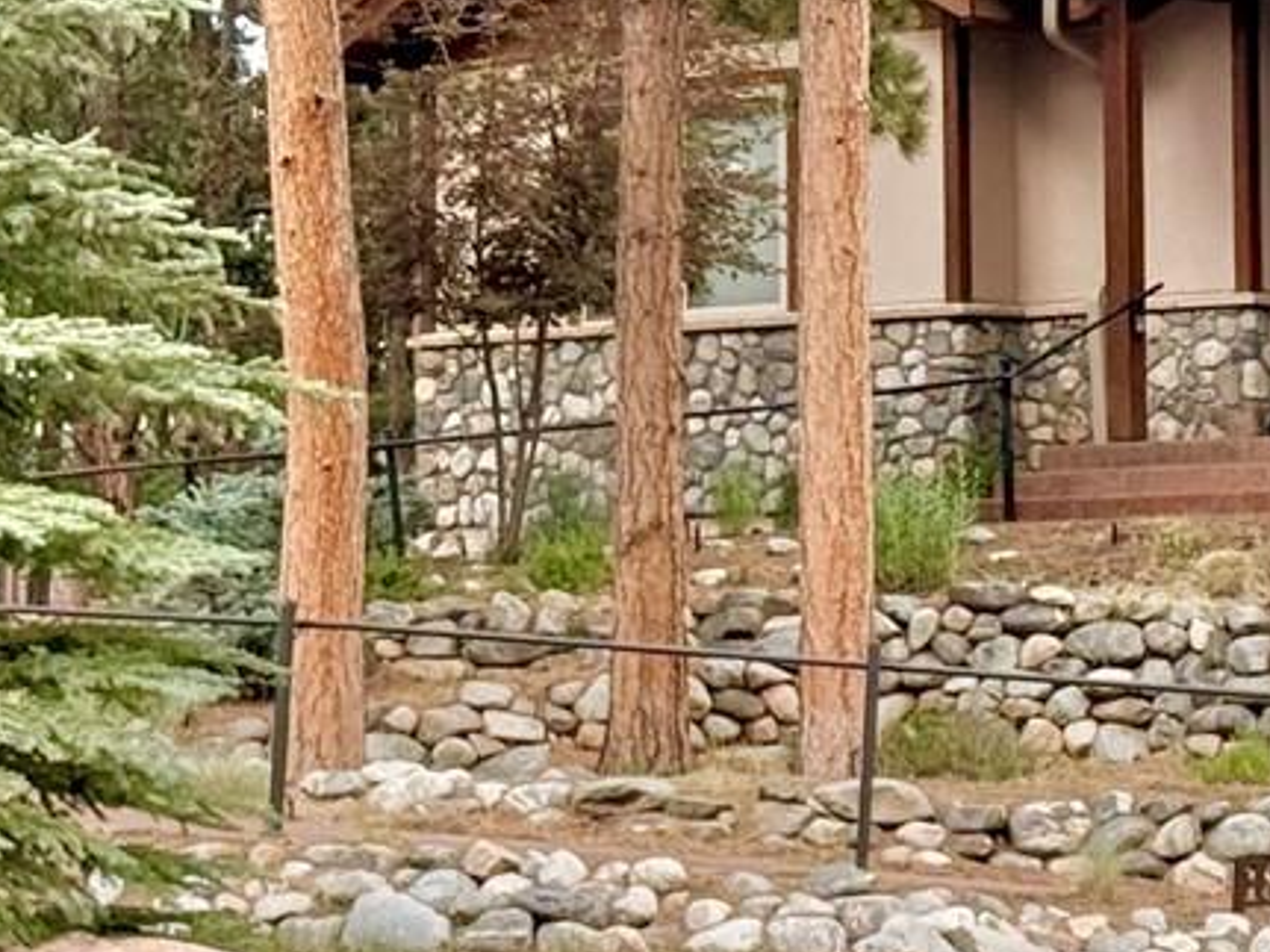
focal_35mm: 178
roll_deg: +1.2
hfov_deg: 11.0
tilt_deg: +3.8
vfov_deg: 8.3
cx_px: 1353
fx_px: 6529
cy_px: 284
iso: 100
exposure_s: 1/786
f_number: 1.78
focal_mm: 6.76
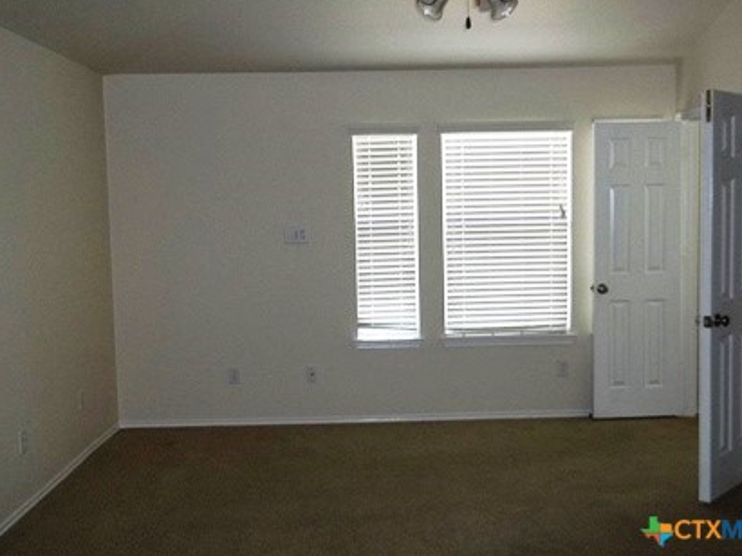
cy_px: 264
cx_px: 388
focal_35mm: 36
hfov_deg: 51.3
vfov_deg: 39.6
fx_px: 771
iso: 160
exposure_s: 1/40
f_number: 3.3
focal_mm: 5.9
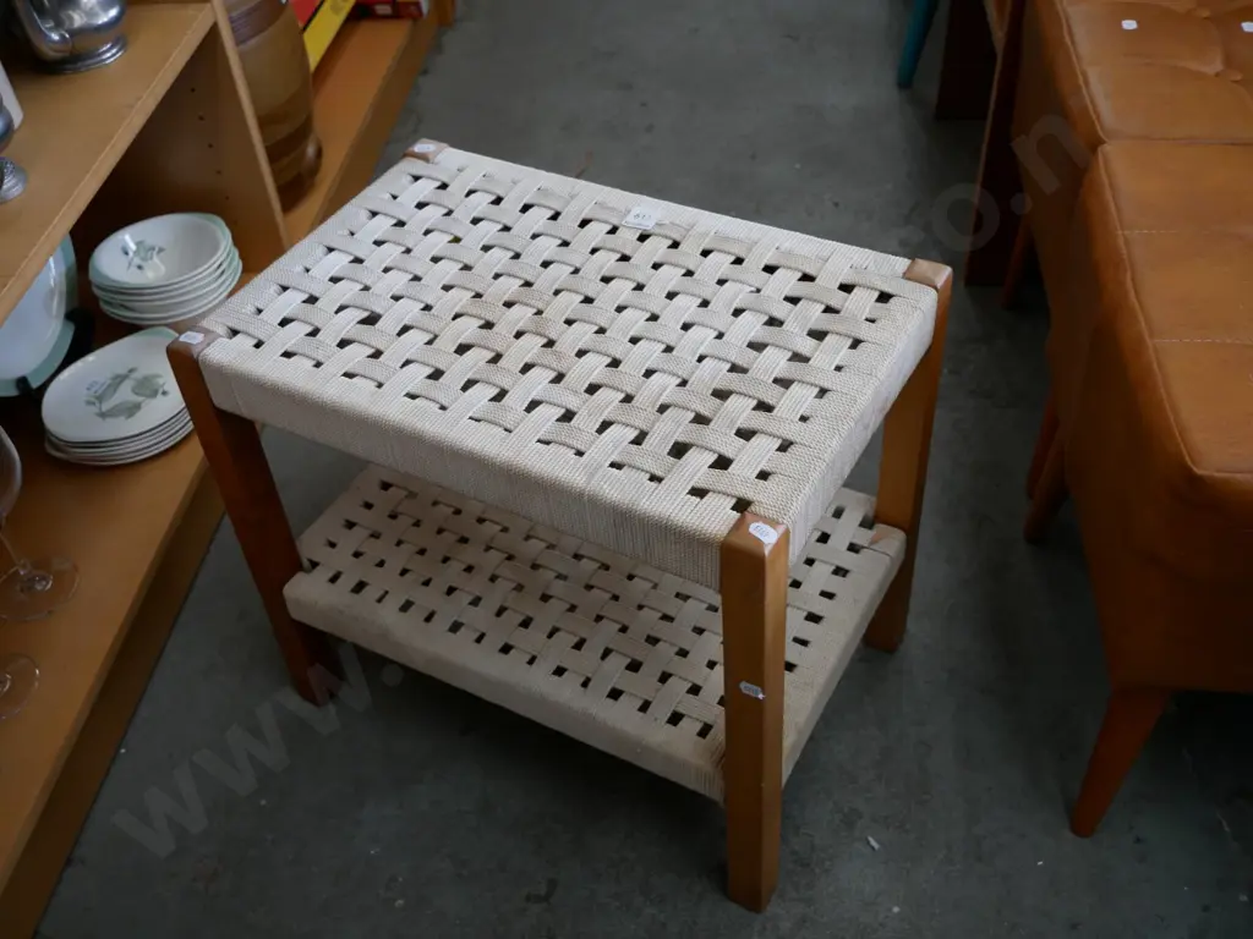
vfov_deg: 41.8
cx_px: 626
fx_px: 1231
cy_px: 470
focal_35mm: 34
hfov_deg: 54.0
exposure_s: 1/60
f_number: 4
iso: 640
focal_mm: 17
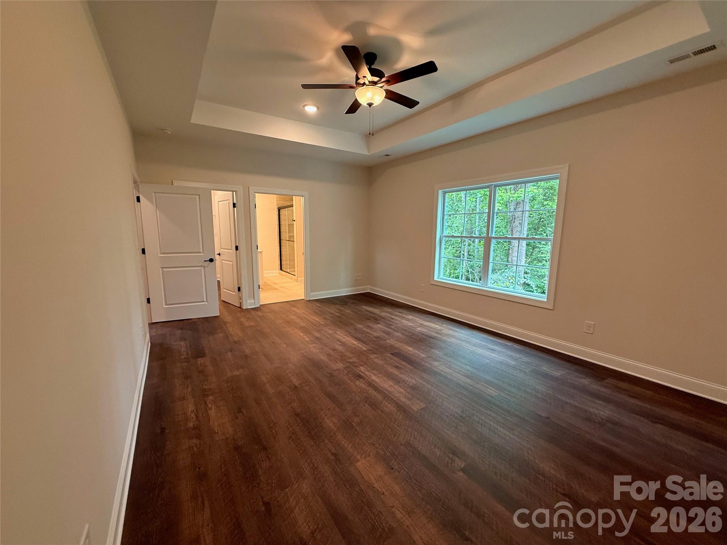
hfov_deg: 102.1
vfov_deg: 85.7
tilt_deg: -8.3
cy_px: 272
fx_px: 294
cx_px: 364
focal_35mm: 14
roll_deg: -0.7
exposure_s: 1/120
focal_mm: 2.22
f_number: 2.2
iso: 250
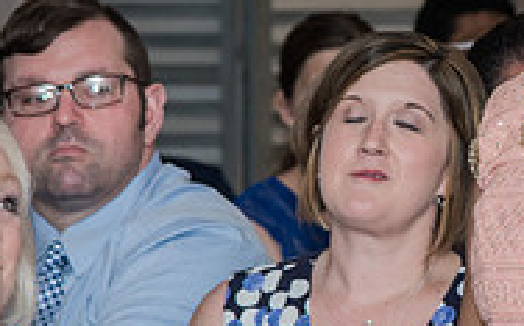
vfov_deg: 2.8
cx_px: 613
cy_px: 169
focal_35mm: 463
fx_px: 6604
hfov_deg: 4.5
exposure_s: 1/100
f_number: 5.6
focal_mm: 98
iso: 640
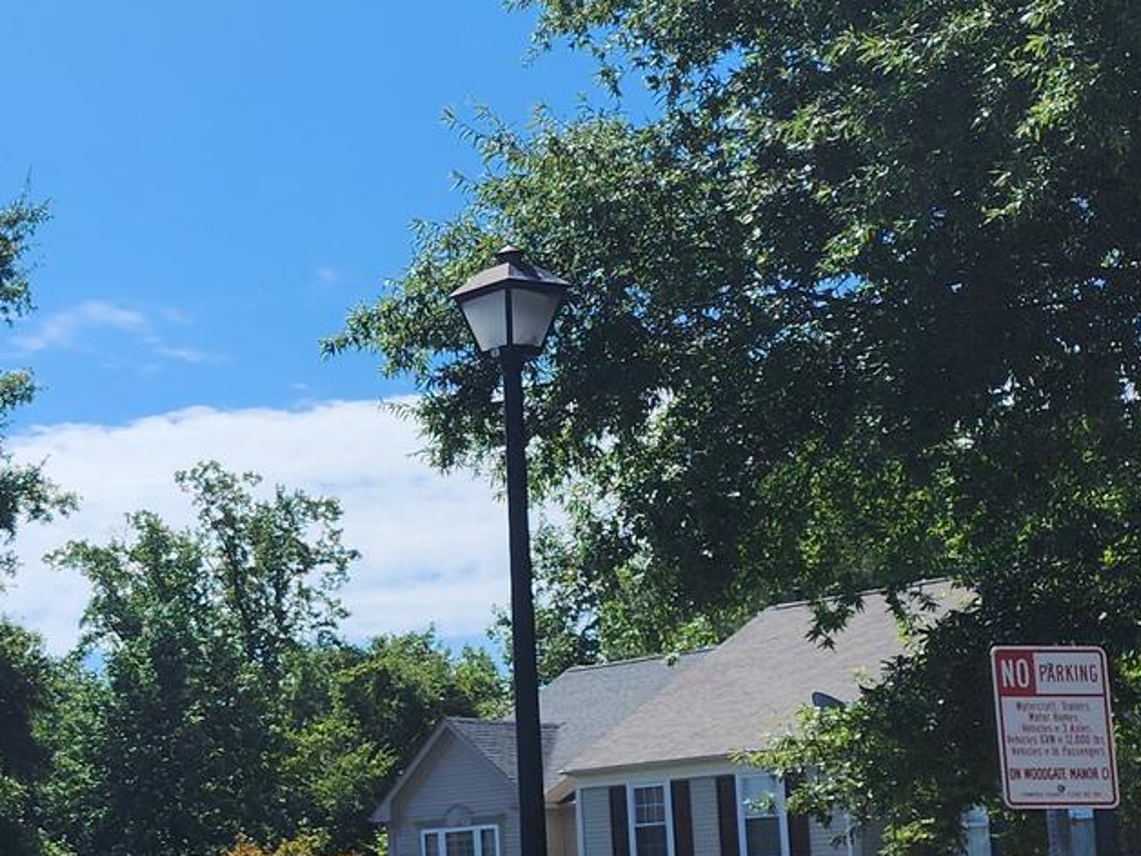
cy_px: 658
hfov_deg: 21.2
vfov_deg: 19.5
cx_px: -643
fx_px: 2472
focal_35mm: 75
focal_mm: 6.4
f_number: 1.8
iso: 12
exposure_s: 1/1770
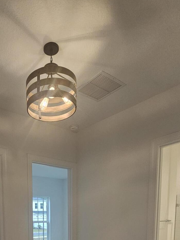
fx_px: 194
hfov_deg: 47.4
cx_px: 40
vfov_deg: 51.3
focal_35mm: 28
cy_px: 239
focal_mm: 2.2
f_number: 2.2
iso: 64
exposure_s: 1/60
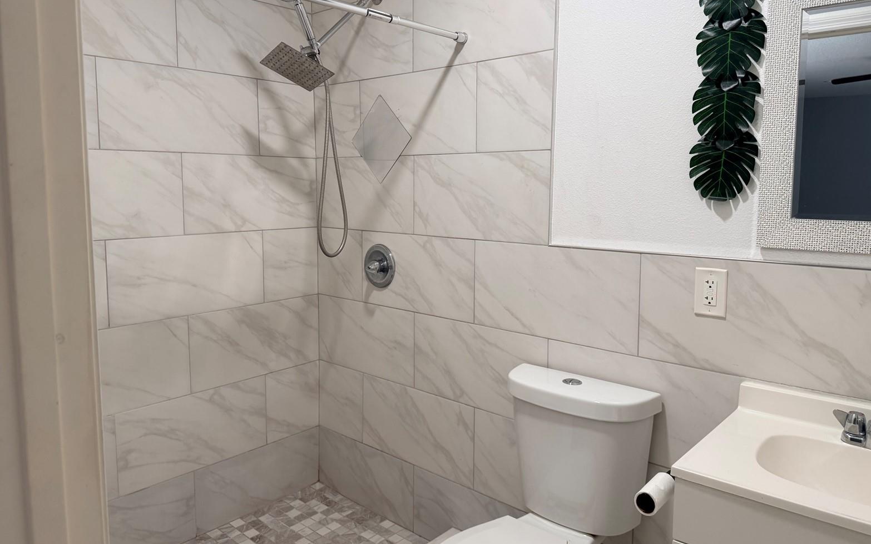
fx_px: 617
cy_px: 243
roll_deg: -0.2
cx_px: 436
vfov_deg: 47.5
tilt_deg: -5.6
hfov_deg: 70.4
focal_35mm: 26
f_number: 1.78
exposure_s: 1/120
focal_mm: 6.76
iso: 125
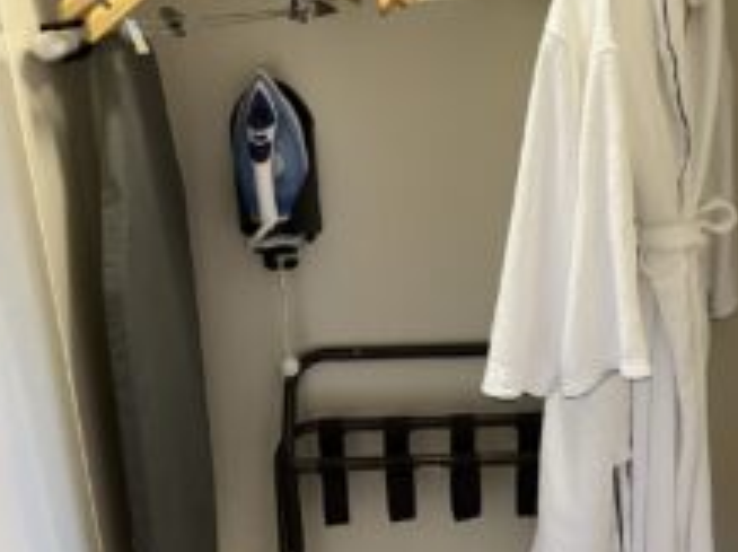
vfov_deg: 33.5
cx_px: 498
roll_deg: -0.3
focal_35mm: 43
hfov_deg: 43.2
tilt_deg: -21.7
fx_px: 916
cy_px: 291
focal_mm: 5.1
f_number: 1.6
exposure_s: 1/50
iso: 500
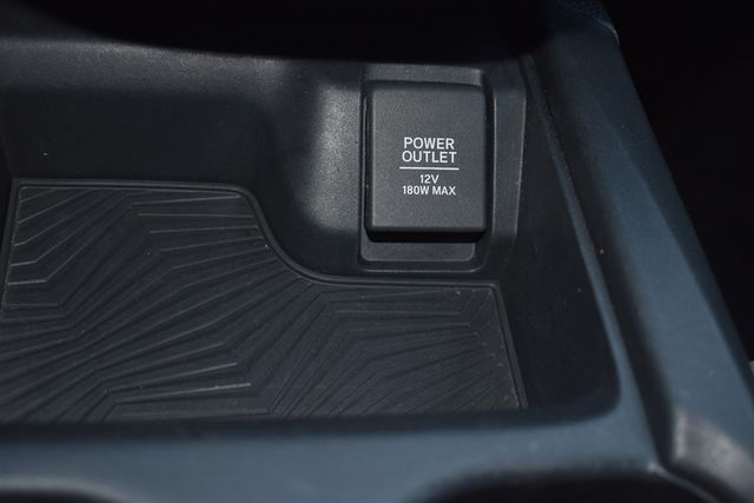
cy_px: 252
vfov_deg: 30.9
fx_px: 911
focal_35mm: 44
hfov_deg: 45.0
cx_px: 377
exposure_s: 1/125
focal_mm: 29
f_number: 4.2
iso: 280
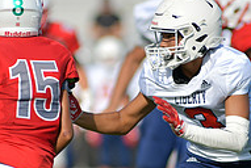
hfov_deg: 2.3
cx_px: 104
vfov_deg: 1.5
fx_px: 6347
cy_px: 142
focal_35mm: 909
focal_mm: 300
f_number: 3.5
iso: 90
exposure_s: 1/2000
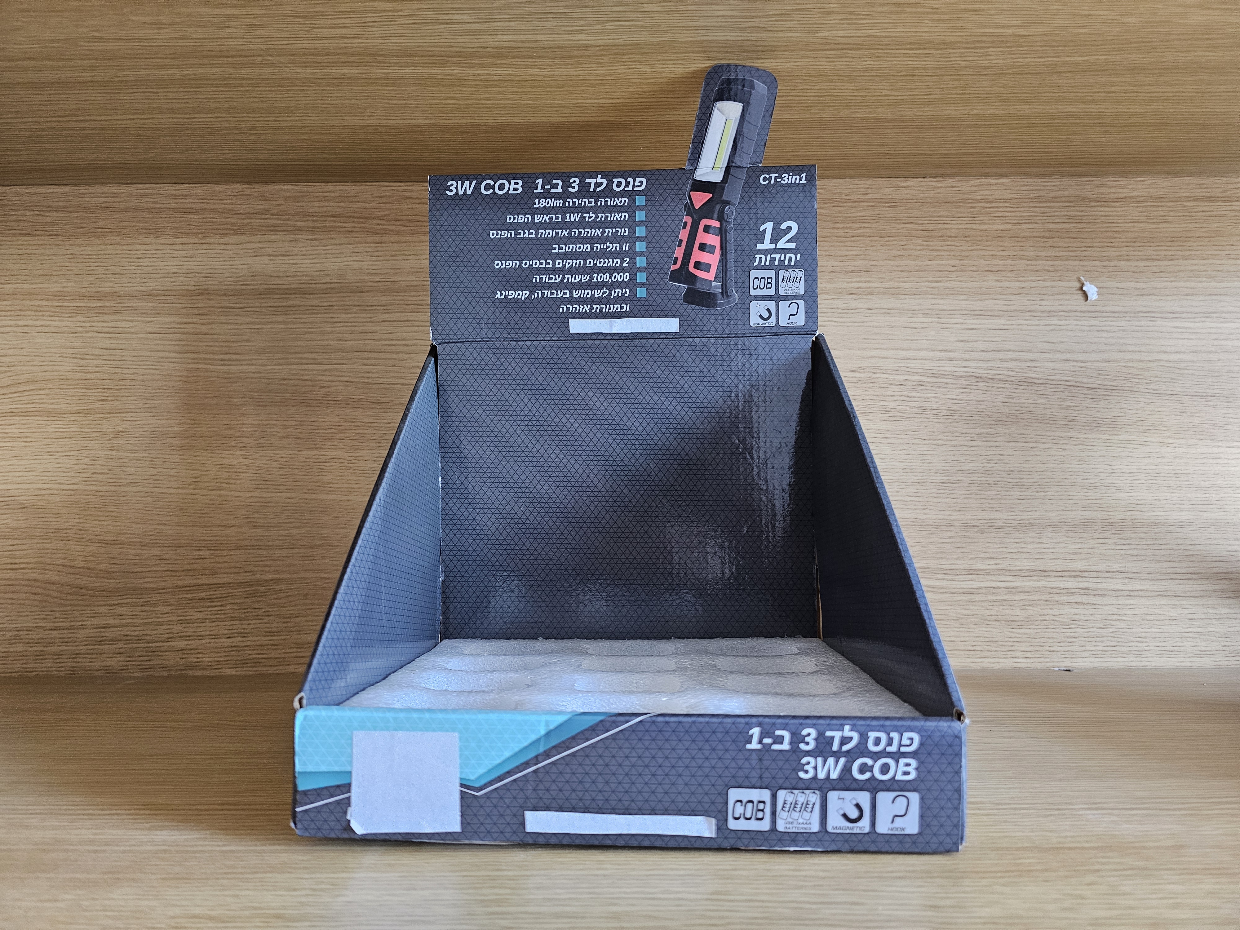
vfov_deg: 58.9
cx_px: 620
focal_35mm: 23
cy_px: 465
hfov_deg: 73.9
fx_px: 824
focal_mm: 6.3
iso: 500
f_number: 1.7
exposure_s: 1/40
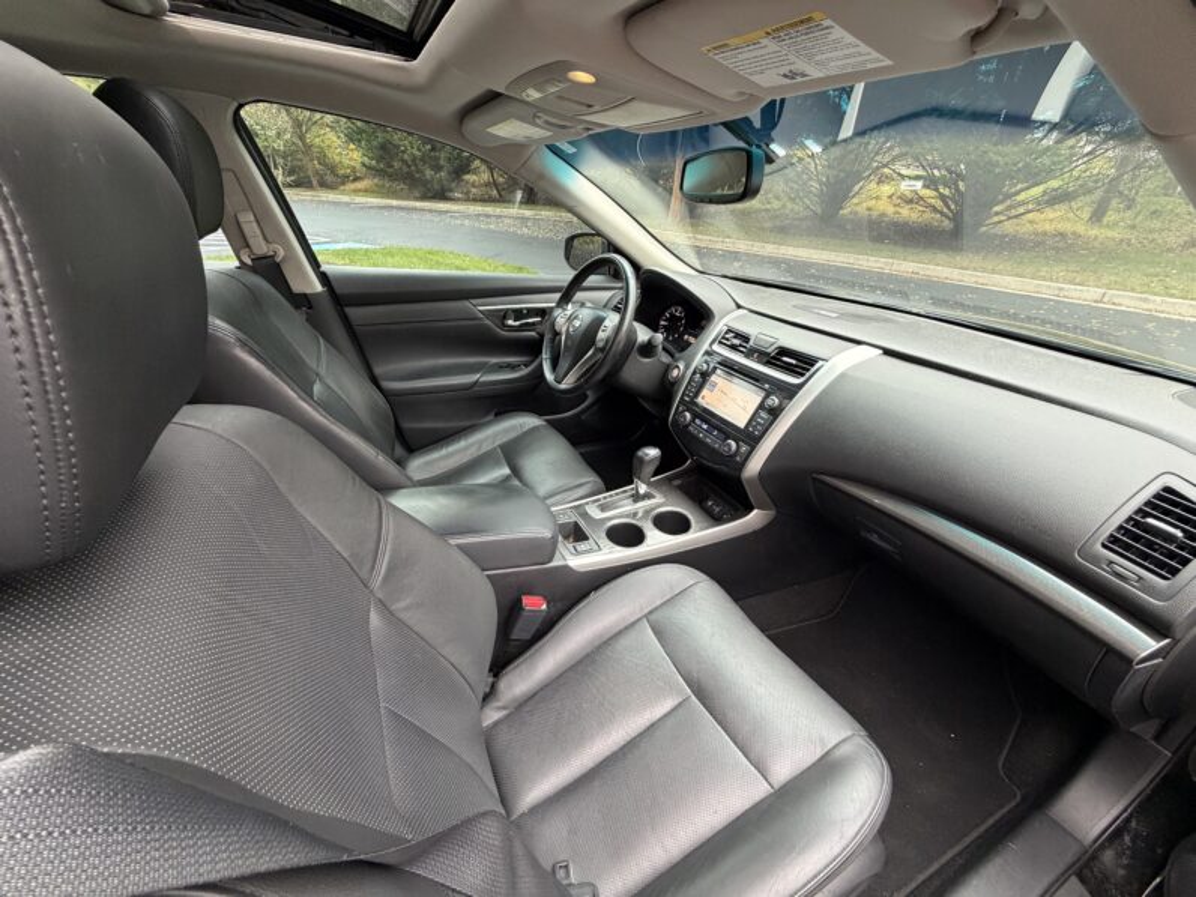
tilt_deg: -30.6
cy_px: 448
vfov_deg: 85.7
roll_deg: -4.1
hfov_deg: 102.1
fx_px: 484
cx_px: 598
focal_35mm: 14
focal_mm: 2.22
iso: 320
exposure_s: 1/87
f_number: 2.2
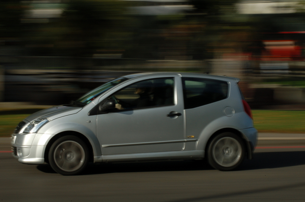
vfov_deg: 13.0
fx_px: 888
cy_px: 101
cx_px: 152
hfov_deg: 19.5
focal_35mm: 105
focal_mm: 70
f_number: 32
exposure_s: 1/30
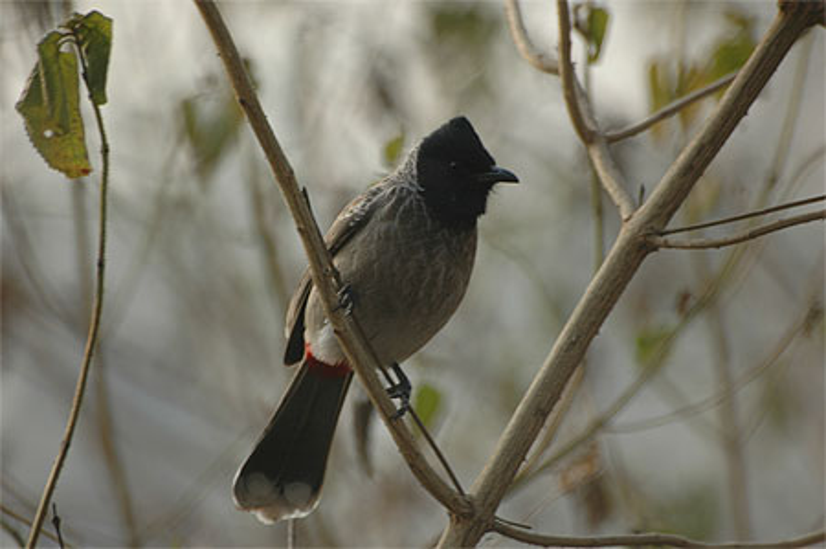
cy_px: 274
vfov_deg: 3.0
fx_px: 10314
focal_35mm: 450
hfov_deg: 4.6
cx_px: 413
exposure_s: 1/80
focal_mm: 300
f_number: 5.6
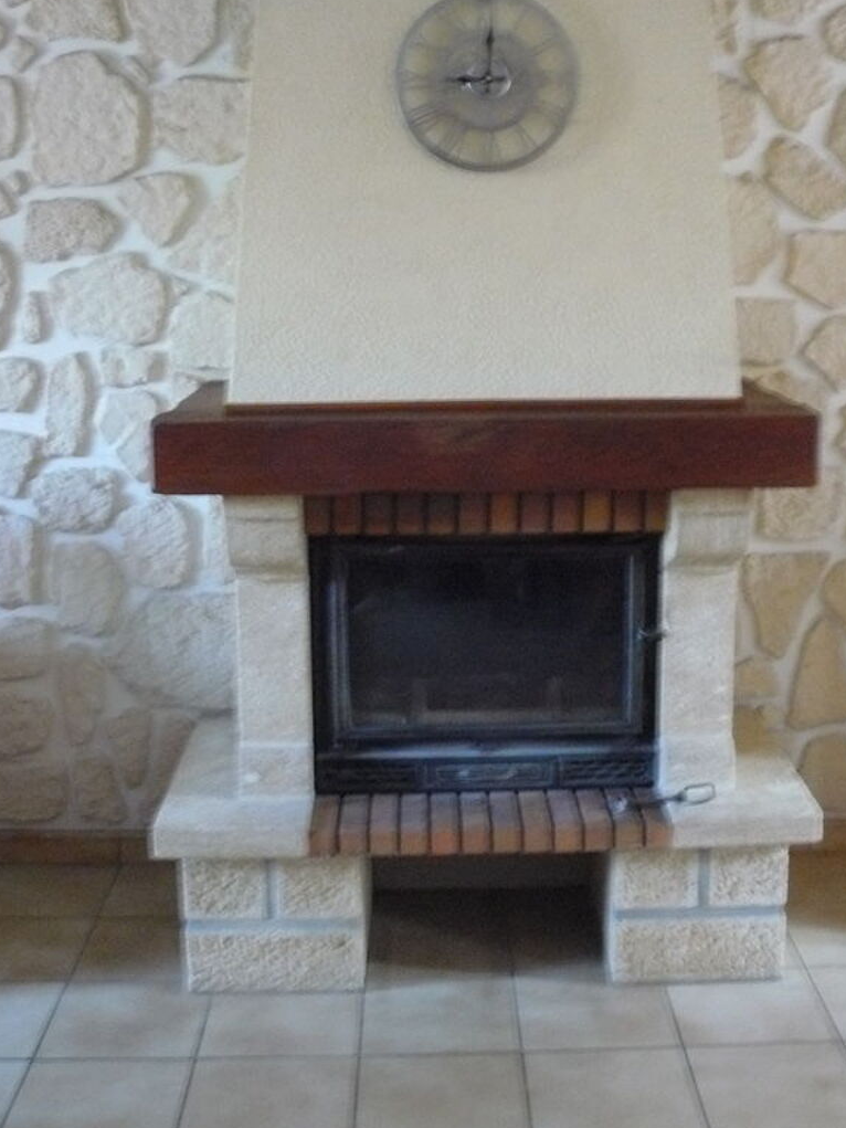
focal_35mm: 47
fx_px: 1531
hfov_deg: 30.8
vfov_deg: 40.1
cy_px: 403
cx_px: 494
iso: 400
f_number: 2.8
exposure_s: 1/13
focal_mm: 6
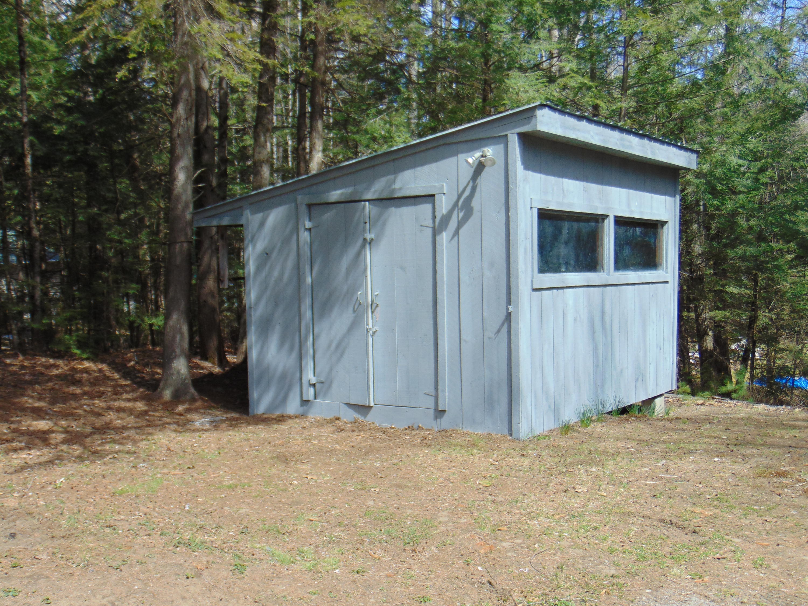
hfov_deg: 44.8
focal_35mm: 42
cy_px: 303
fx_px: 980
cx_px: 404
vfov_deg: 34.3
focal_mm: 7.6
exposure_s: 1/500
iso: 80
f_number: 3.3
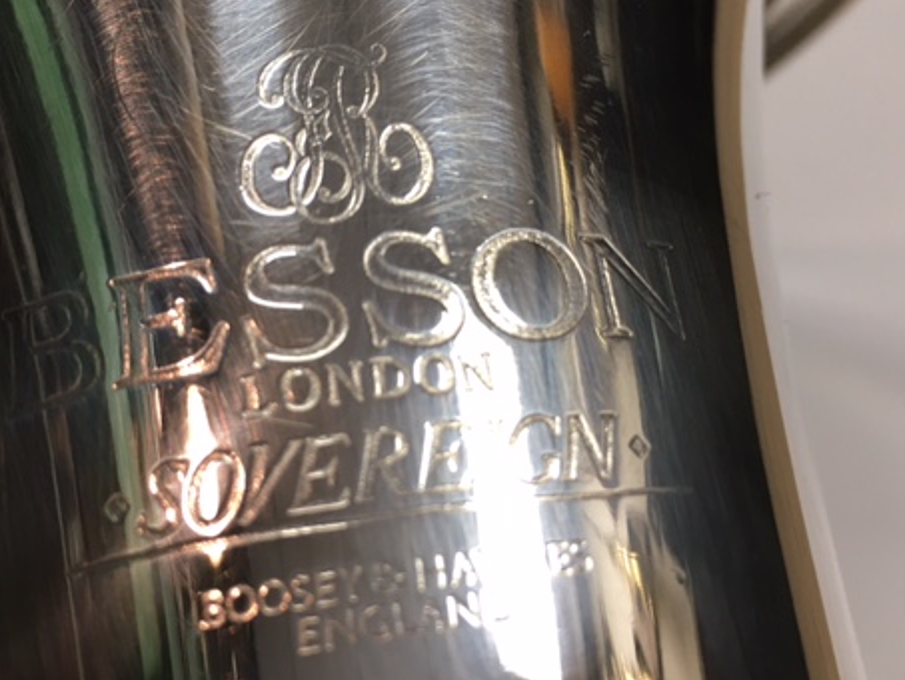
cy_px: 272
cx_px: 428
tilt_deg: -45.5
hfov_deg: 45.7
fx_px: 1072
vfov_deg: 35.0
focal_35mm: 41
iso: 50
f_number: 2.2
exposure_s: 1/33
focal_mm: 4.15
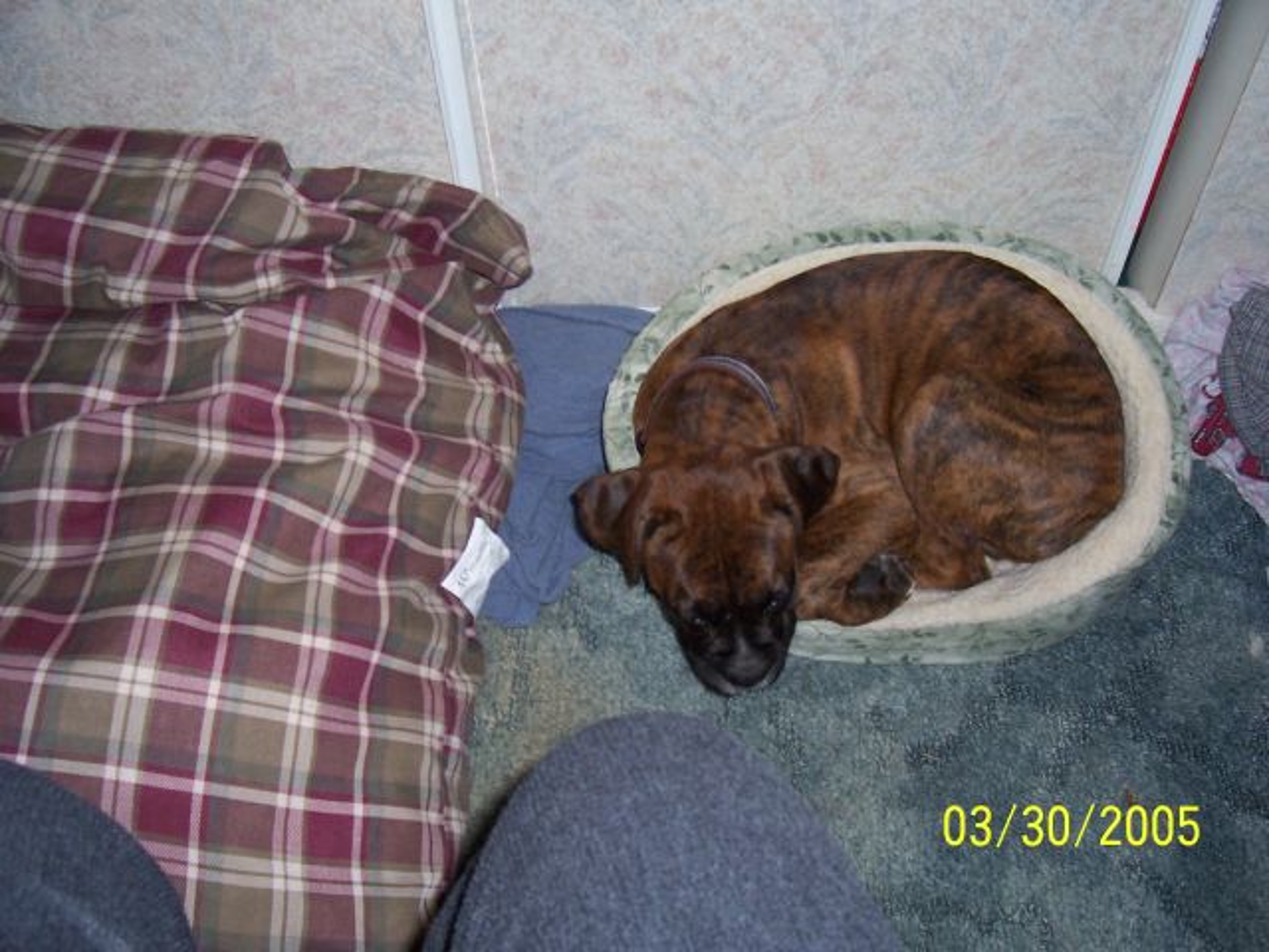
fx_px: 1246
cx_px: 634
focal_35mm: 34
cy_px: 476
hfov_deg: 54.0
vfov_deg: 41.8
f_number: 2.7
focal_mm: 5.6
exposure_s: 1/60
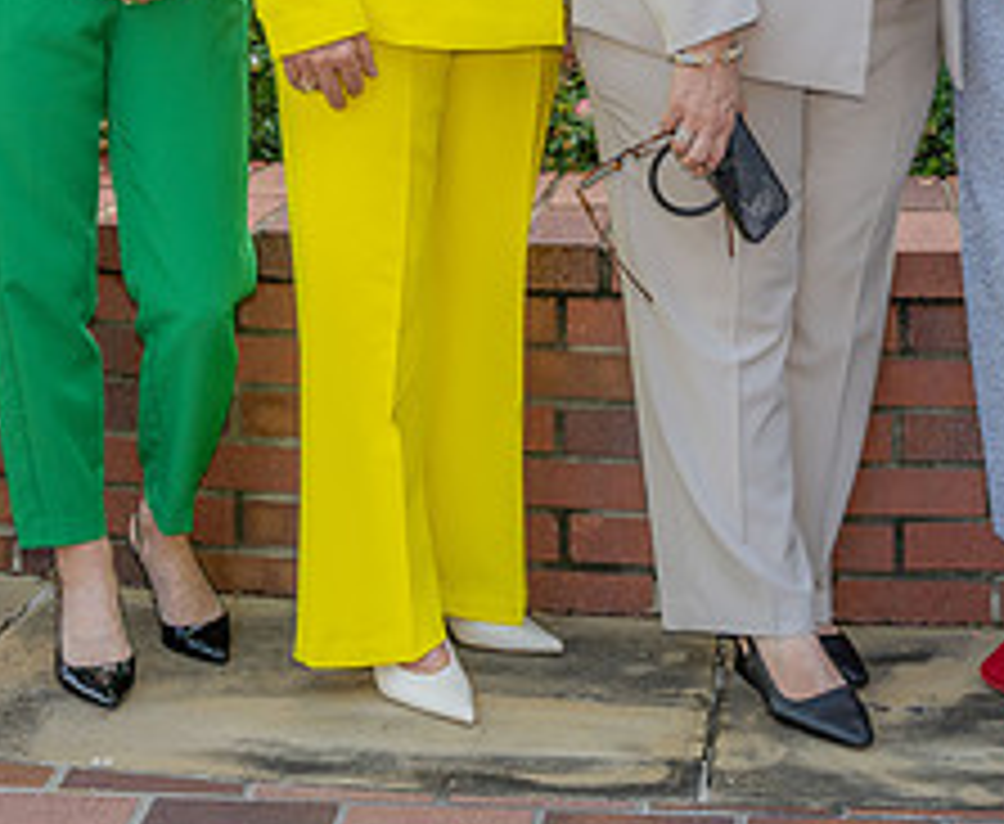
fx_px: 2912
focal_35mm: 97
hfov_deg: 19.5
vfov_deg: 15.5
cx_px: 614
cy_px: -171
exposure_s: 1/160
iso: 320
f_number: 5
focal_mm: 34.5
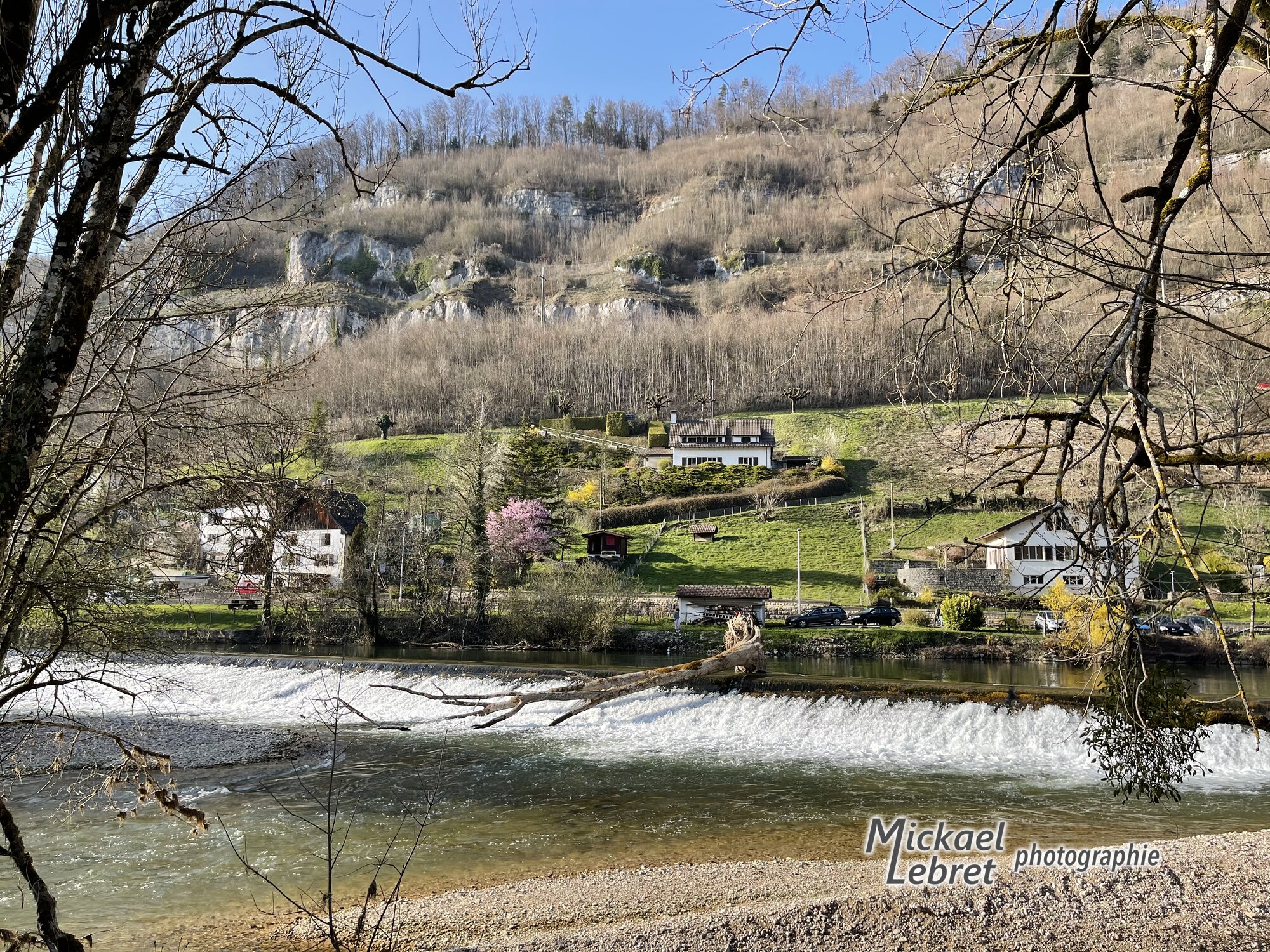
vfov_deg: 53.1
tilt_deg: +8.5
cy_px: 476
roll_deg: -0.6
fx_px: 954
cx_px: 635
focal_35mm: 26
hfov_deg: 67.3
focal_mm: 5.1
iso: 32
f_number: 1.6
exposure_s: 1/1087
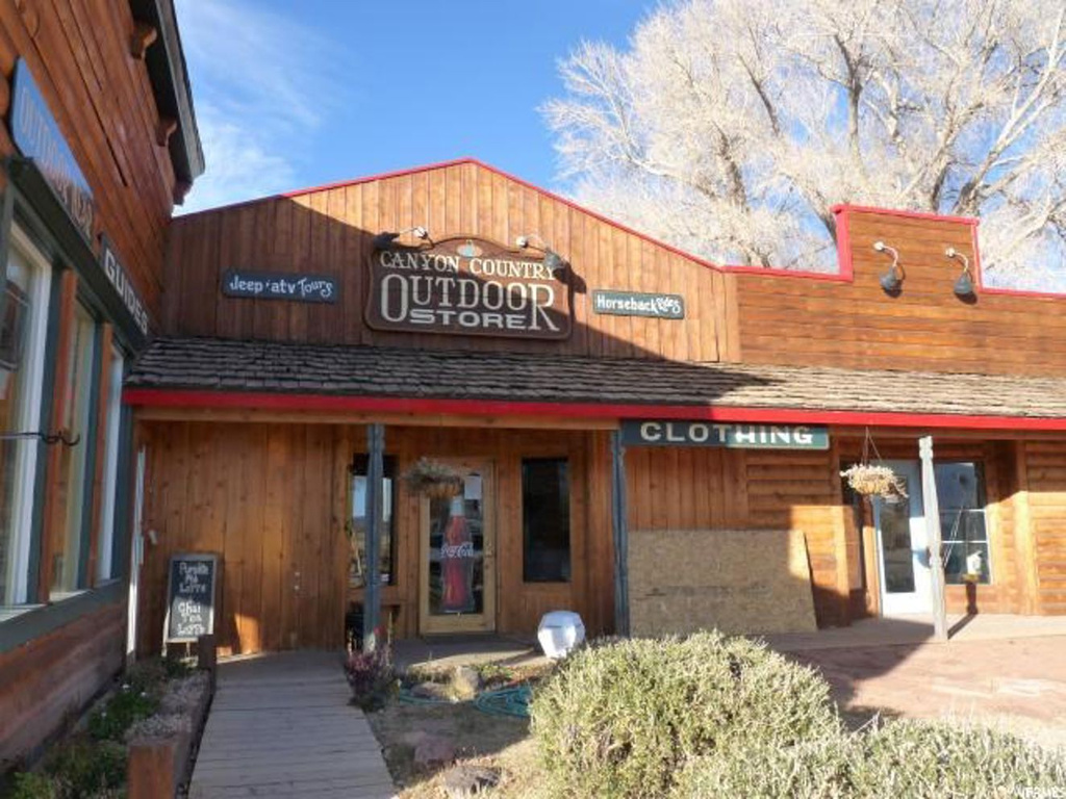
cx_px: 533
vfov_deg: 51.4
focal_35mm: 27
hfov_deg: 65.3
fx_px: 831
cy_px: 400
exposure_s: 1/200
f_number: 4.5
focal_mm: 4.8
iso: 160
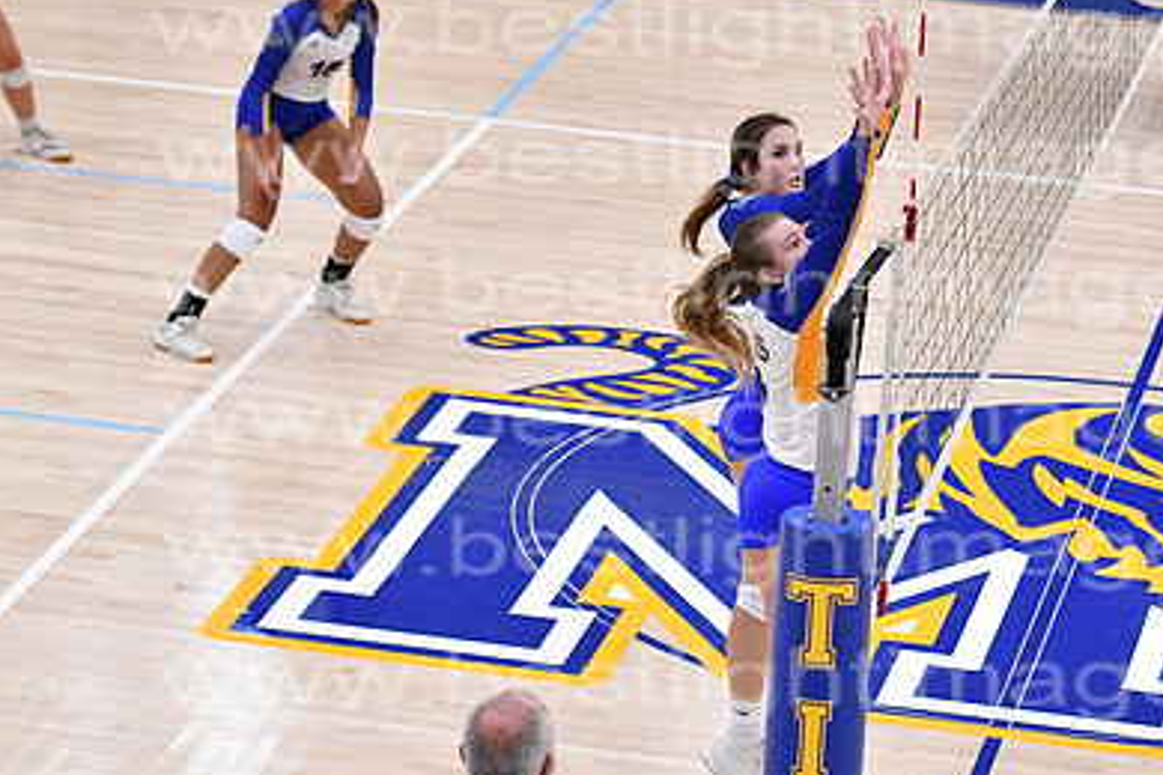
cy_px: 228
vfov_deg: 8.8
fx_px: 5039
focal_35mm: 156
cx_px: 838
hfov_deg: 13.1
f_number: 3.2
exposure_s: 1/1000
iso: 6400
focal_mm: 70
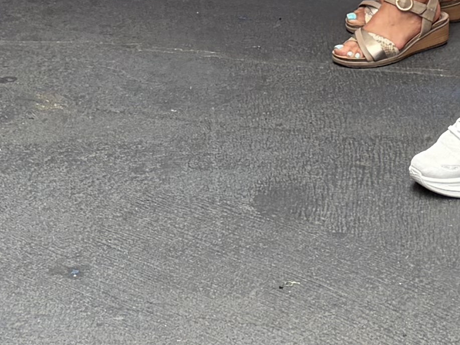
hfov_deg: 12.2
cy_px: -476
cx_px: 261
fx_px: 2153
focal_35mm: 162
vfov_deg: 8.4
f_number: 1.6
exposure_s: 1/325
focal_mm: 5.96
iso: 50
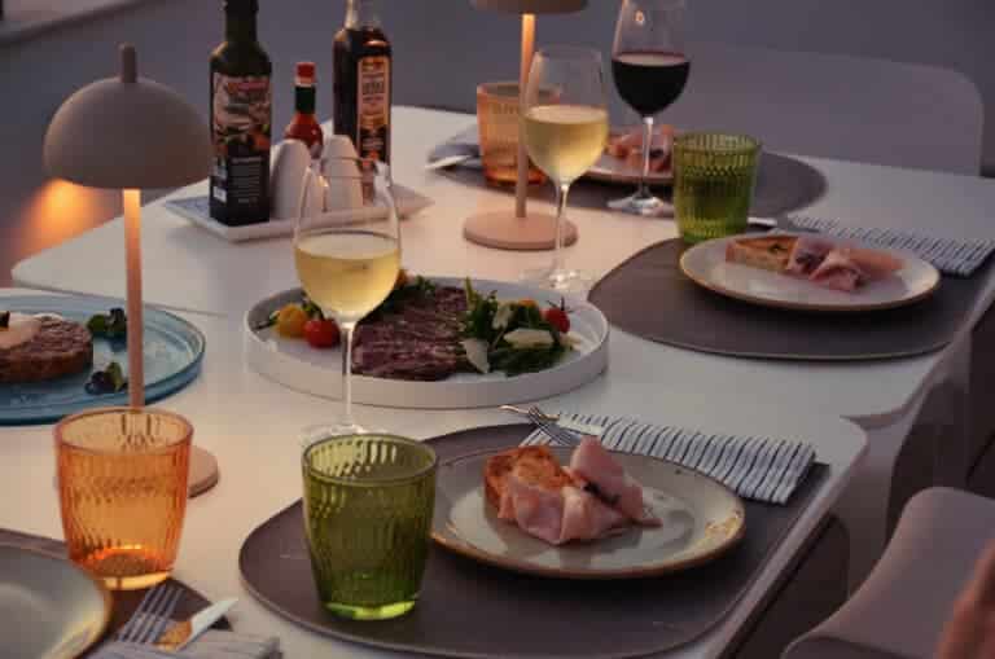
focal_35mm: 93
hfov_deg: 21.9
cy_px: 330
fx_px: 2566
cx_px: 498
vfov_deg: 14.6
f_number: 5.3
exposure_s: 1/250
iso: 720
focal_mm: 62
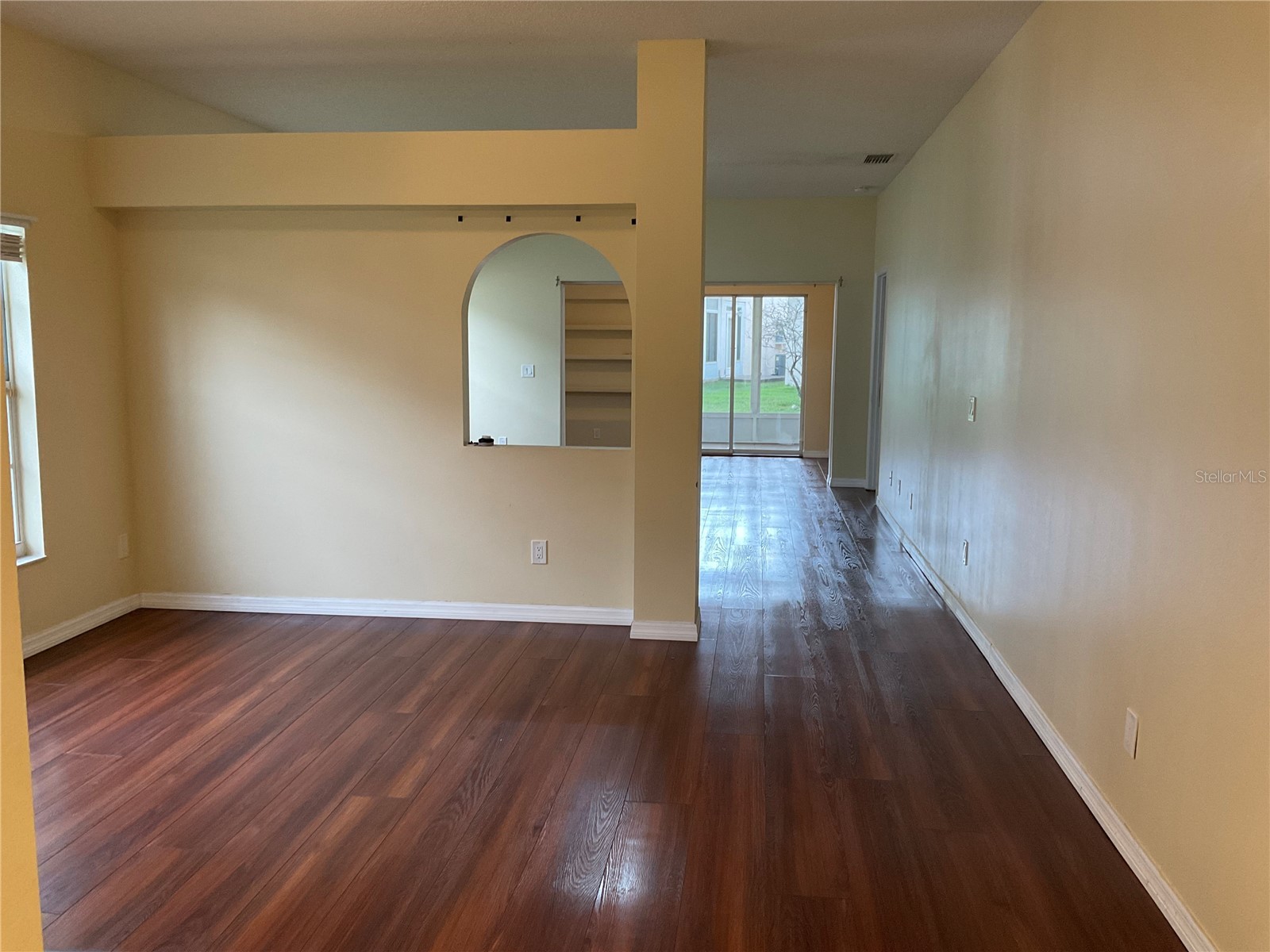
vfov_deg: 48.2
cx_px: 635
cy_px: 476
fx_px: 1064
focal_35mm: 29
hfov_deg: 61.7
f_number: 1.8
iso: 100
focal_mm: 3
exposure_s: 1/60
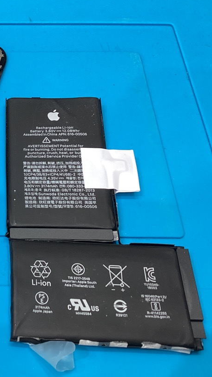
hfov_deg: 22.1
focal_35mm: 50
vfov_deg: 41.3
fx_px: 500
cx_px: -45
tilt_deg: -58.1
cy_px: 195
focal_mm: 3.3
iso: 64
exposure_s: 1/50
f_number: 2.4
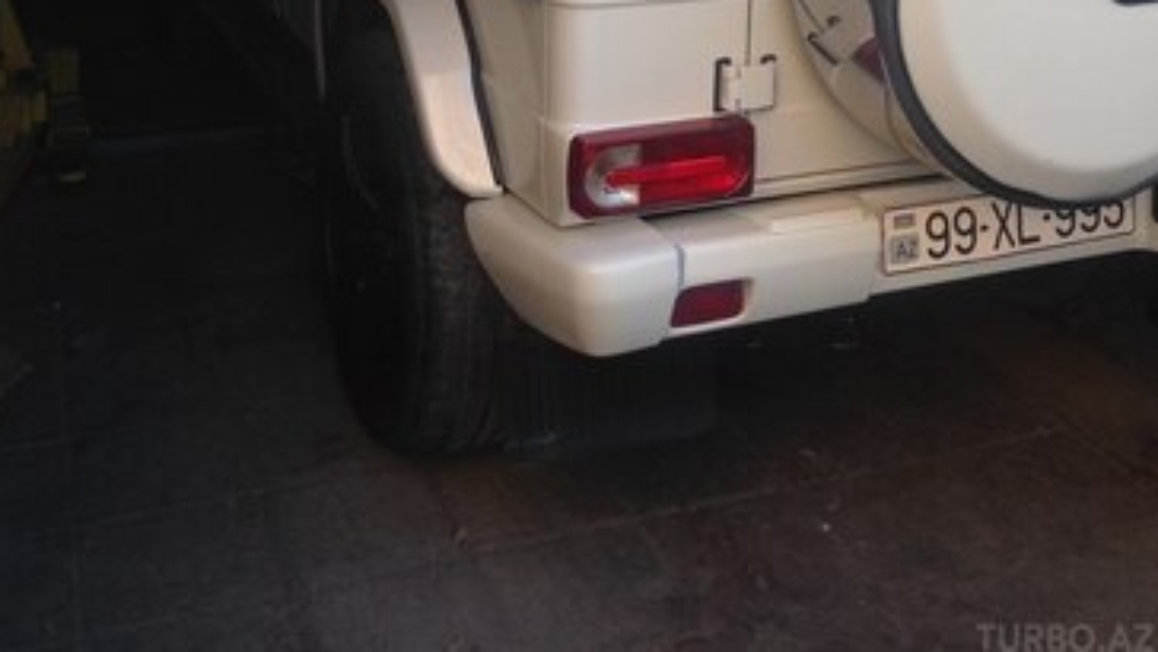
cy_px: -108
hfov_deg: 42.1
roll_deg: +1.3
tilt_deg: -7.8
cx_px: 576
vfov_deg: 22.7
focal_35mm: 49
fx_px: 1505
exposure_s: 1/151
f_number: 2.4
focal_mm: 4.12
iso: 50
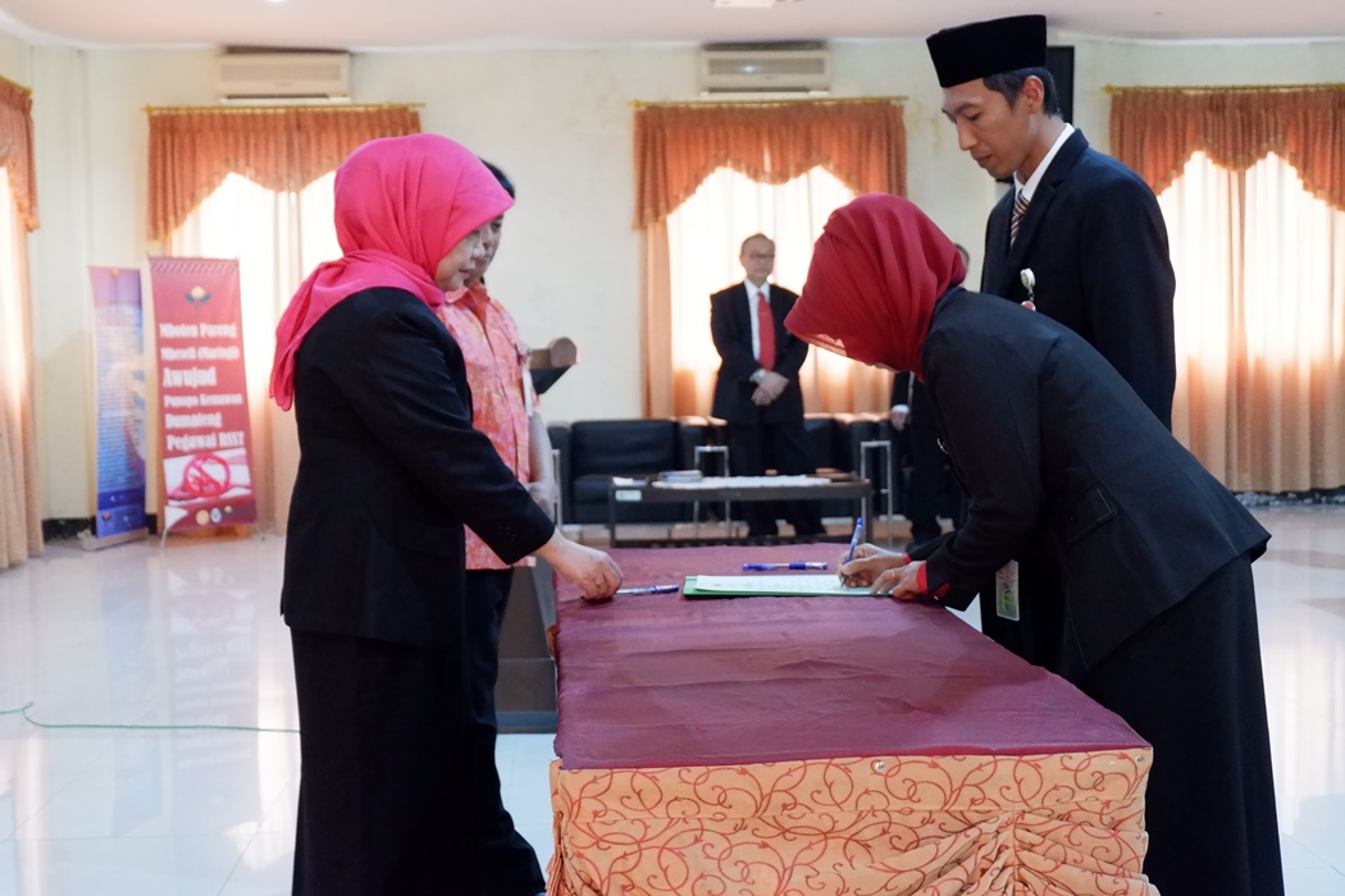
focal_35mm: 48
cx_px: 672
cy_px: 448
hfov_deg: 41.1
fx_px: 1793
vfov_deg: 28.1
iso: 6400
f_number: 5
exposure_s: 1/45
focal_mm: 32.5
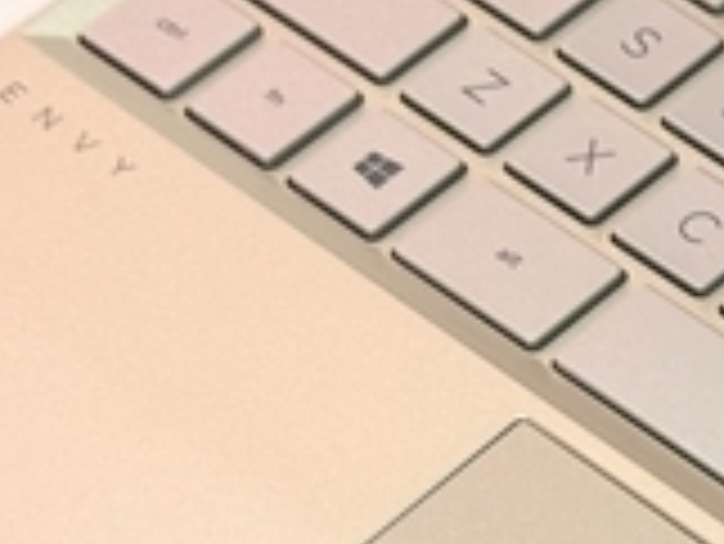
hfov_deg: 8.1
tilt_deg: -48.6
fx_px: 4982
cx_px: 1124
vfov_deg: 6.2
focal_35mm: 238
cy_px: 575
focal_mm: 6.76
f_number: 1.78
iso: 64
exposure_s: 1/204
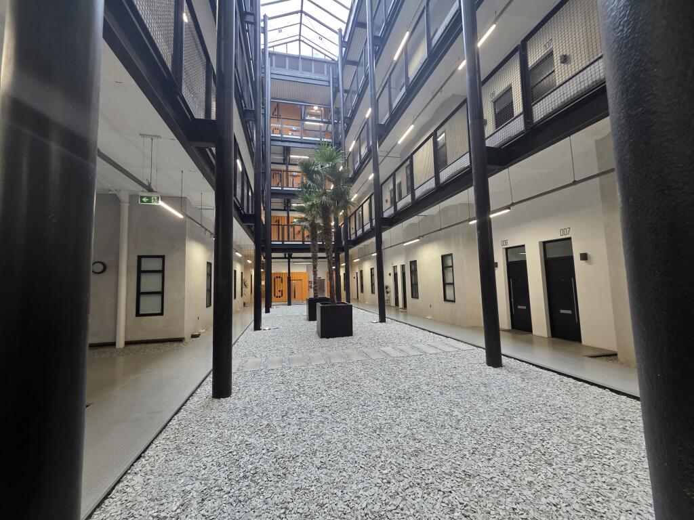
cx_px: 347
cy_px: 260
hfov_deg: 106.2
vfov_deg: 89.9
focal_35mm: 13
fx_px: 261
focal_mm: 2.2
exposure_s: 1/50
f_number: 1.9
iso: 250
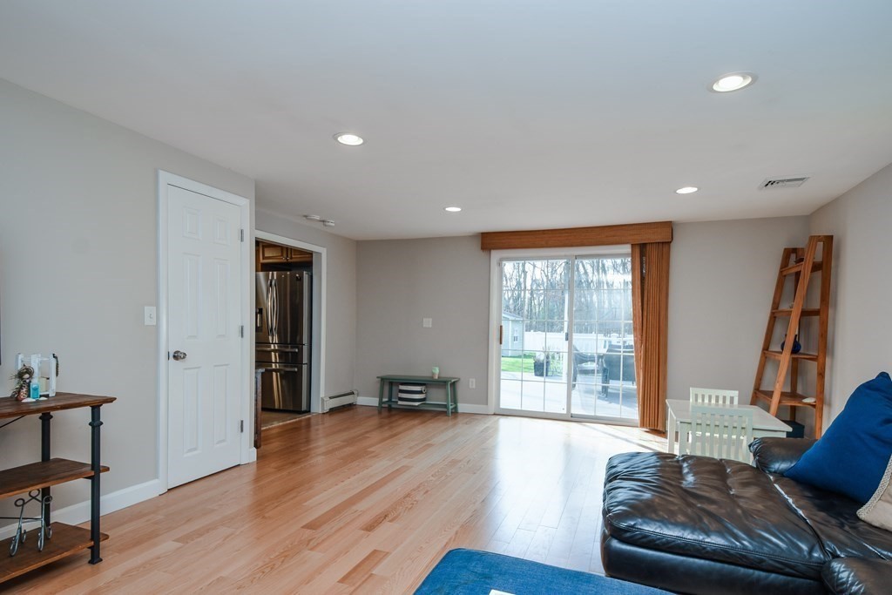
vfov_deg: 67.4
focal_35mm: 18
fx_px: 446
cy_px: 298
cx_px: 446
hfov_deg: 90.0
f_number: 6.3
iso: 200
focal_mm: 12
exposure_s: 1/40
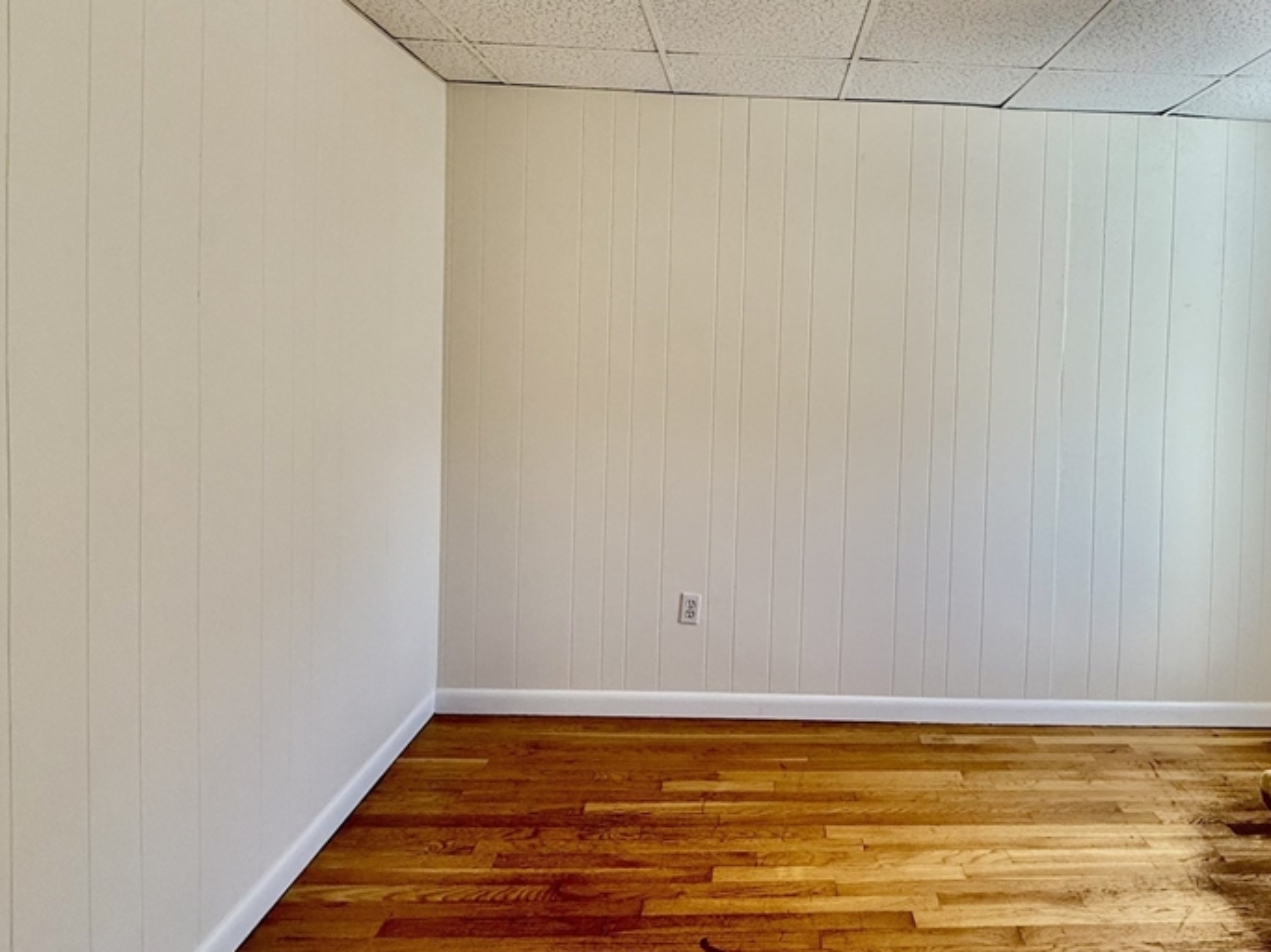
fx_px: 771
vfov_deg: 62.7
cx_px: 791
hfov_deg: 77.6
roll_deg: -1.5
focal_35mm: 21
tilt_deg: -2.0
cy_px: 366
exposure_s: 1/120
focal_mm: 2.22
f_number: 2.2
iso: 100
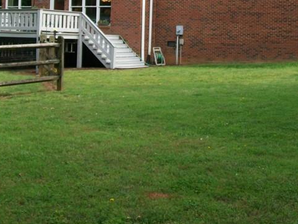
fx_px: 654
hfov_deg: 25.6
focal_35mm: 76
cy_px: -11
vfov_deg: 18.8
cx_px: 129
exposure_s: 1/250
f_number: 2.7
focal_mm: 6
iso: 64
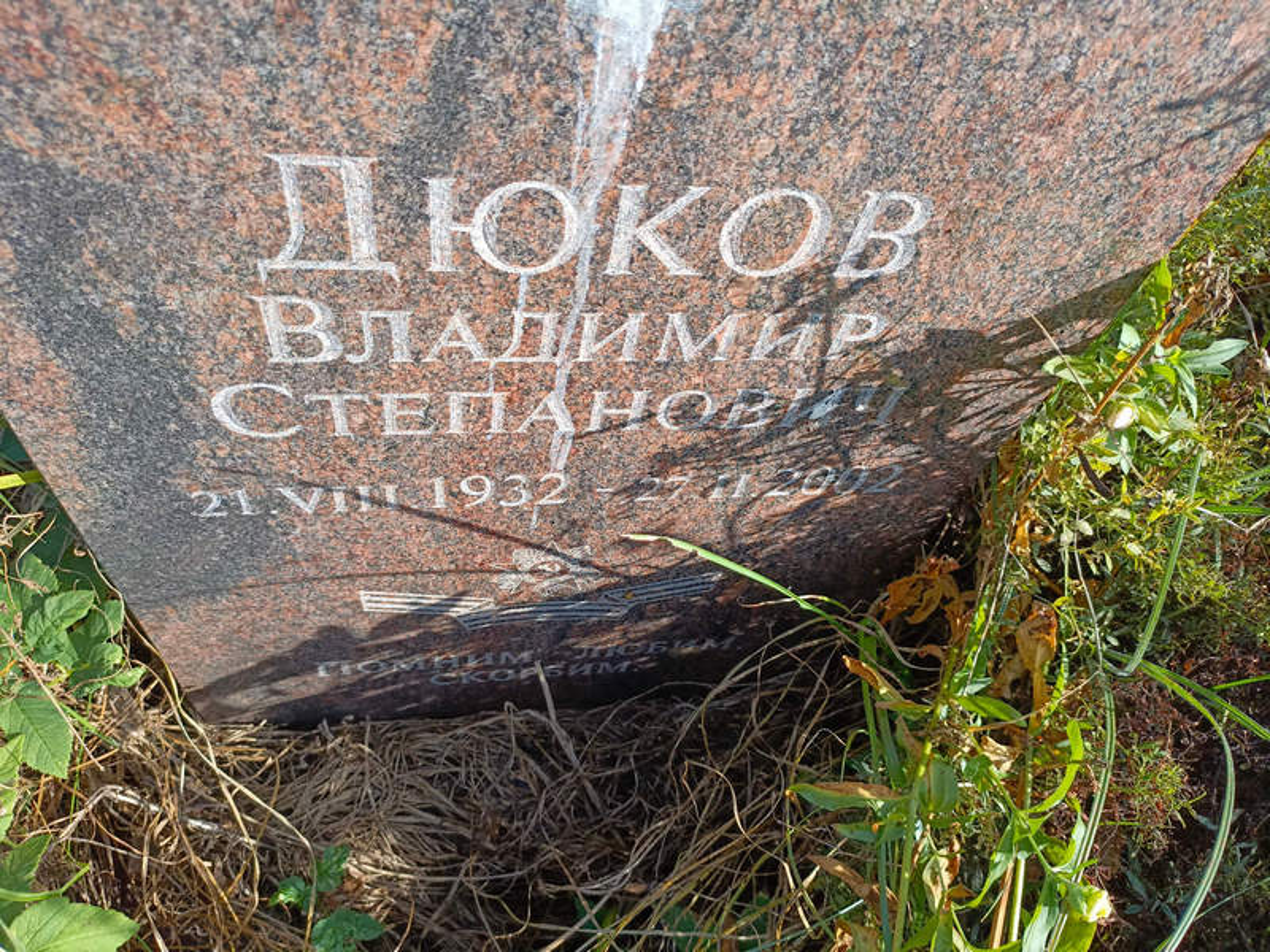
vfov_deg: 54.9
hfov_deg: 69.4
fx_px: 917
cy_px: 476
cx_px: 635
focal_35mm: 25
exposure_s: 1/363
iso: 112
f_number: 1.69
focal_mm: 4.76
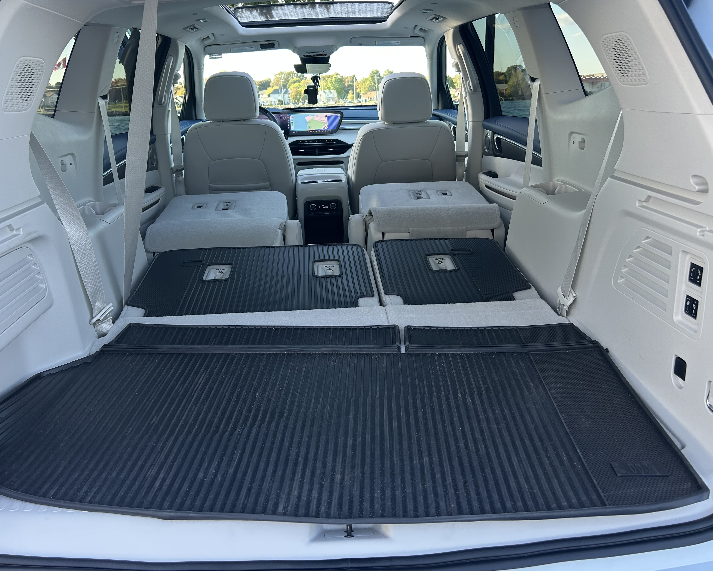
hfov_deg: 58.7
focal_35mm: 30
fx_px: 633
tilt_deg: -16.8
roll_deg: +2.8
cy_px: 283
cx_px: 330
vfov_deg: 48.5
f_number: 1.5
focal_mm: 5.7
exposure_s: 1/127
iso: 32
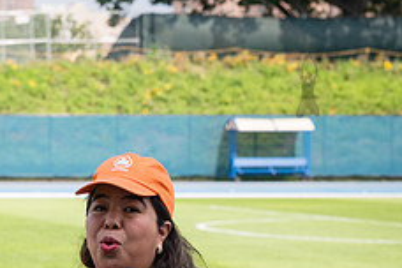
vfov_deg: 5.3
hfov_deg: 8.0
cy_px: 274
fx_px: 2870
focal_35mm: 257
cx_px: 92
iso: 100
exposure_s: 1/250
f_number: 5
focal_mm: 74
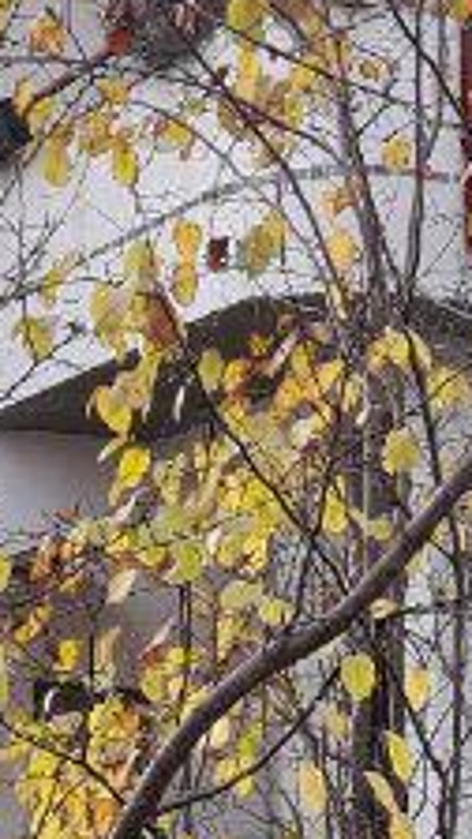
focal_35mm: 146
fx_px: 3248
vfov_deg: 14.4
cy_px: 936
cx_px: 547
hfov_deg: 8.2
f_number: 2
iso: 20
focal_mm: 4.6
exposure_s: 1/110
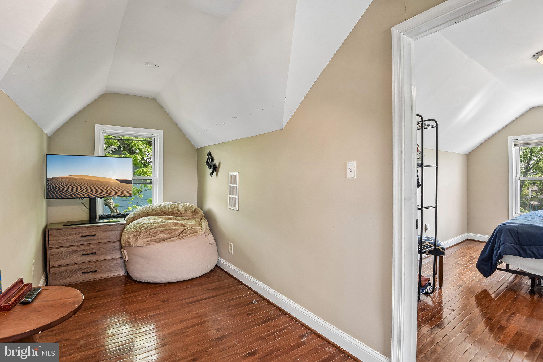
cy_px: 181
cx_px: 272
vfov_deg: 73.7
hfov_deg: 96.7
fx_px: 241
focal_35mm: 16
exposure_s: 1/13
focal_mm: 16
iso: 400
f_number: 8
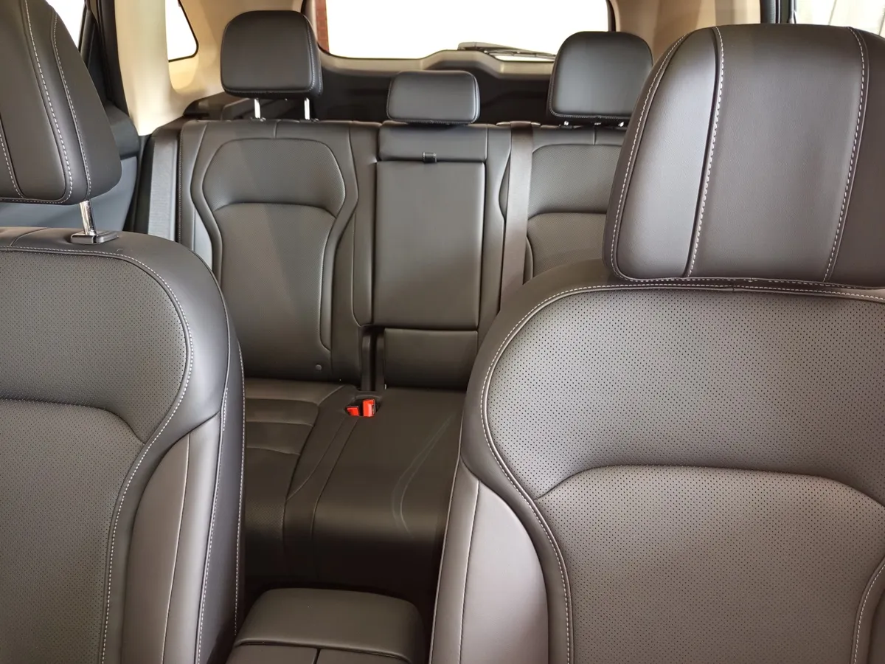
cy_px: 332
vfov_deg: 56.8
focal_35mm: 24
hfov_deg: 71.6
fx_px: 614
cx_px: 442
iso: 1134
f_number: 1.7
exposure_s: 1/33.3
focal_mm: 5.24
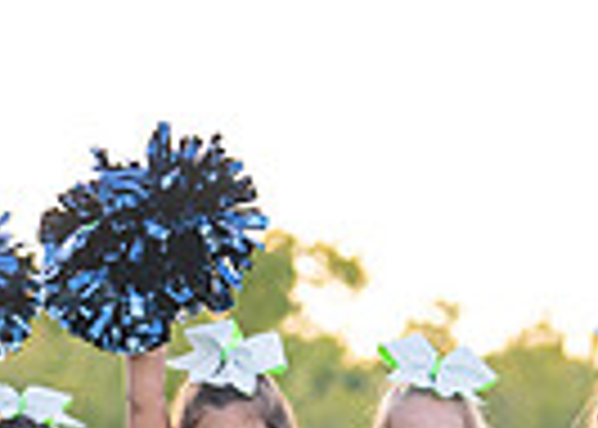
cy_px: 640
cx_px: 449
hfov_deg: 6.9
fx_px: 4925
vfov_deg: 4.9
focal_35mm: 290
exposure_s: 1/400
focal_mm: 50
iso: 100
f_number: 1.6
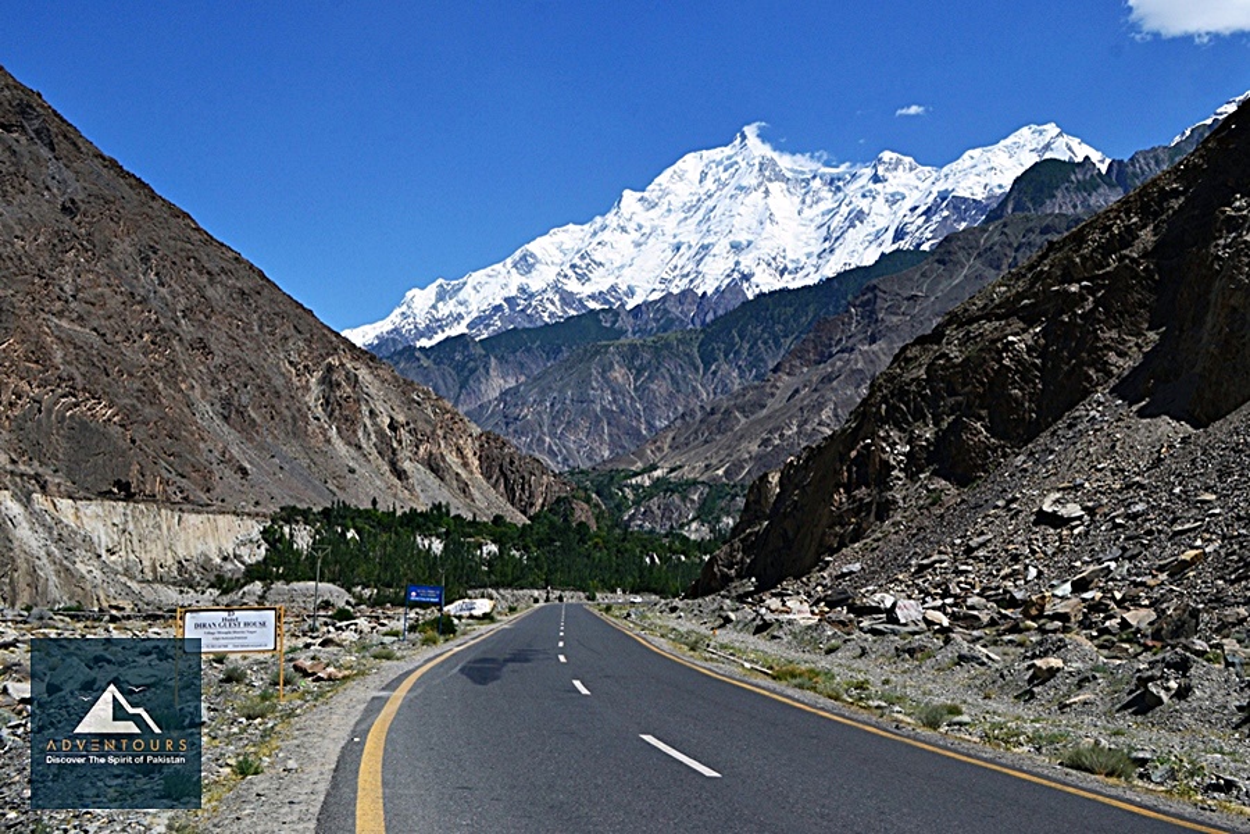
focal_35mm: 36
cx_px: 625
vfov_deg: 36.9
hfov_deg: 53.1
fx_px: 1250
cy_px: 417
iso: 320
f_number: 11
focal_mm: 24
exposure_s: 1/500
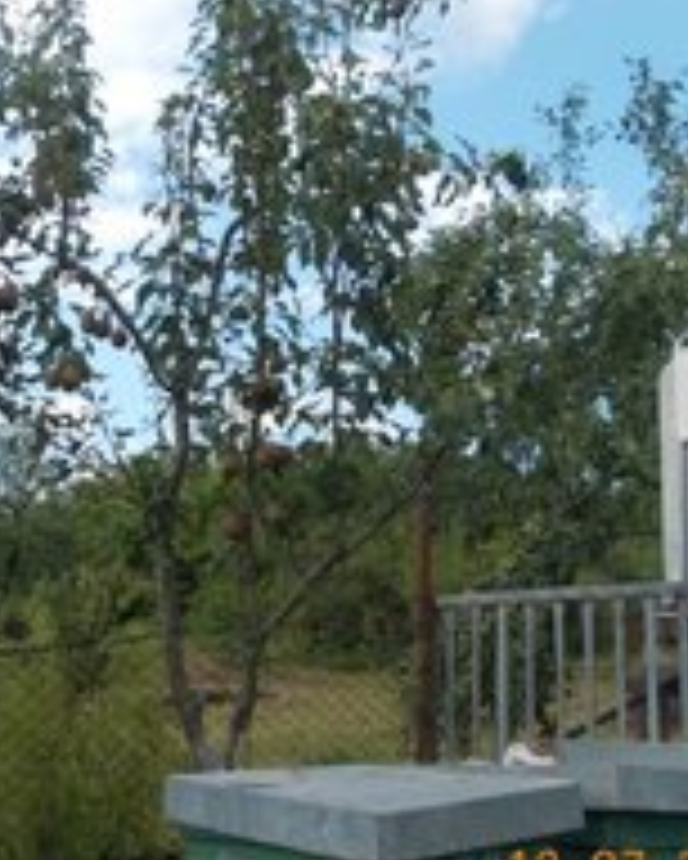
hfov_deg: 30.1
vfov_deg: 37.3
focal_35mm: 50
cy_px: 416
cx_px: 252
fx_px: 1272
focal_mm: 4
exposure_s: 1/160
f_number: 5.4
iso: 80
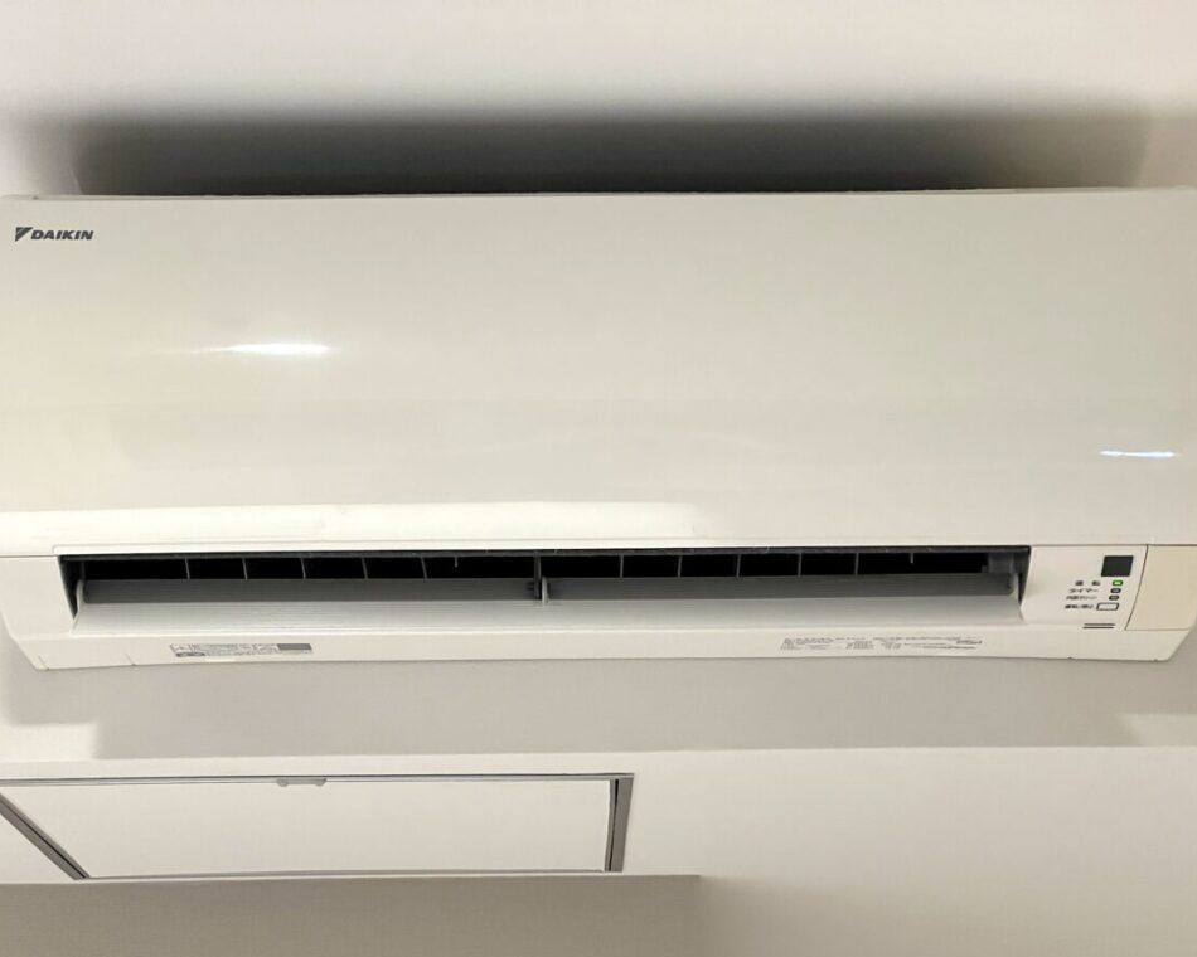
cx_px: 604
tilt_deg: +17.1
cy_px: 482
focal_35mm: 81
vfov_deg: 18.9
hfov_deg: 23.6
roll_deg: +1.0
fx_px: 2870
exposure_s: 1/50
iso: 500
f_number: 2.8
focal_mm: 9
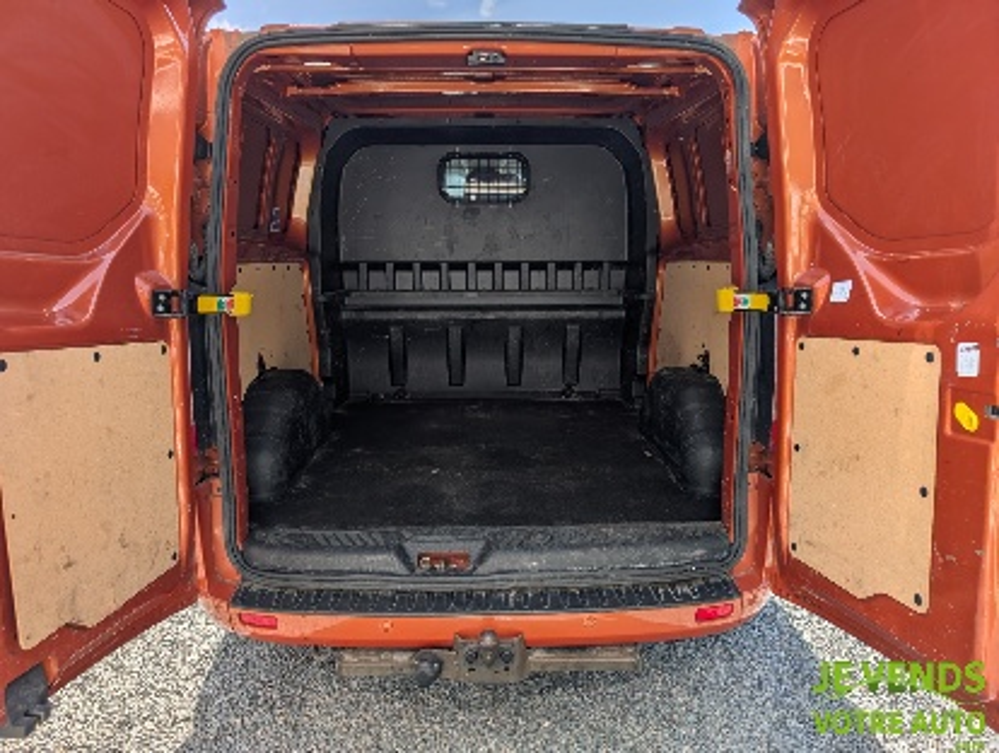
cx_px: 500
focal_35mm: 24
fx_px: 694
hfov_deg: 71.5
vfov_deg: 57.0
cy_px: 376
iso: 21
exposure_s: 1/3311
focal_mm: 6.9
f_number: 1.68
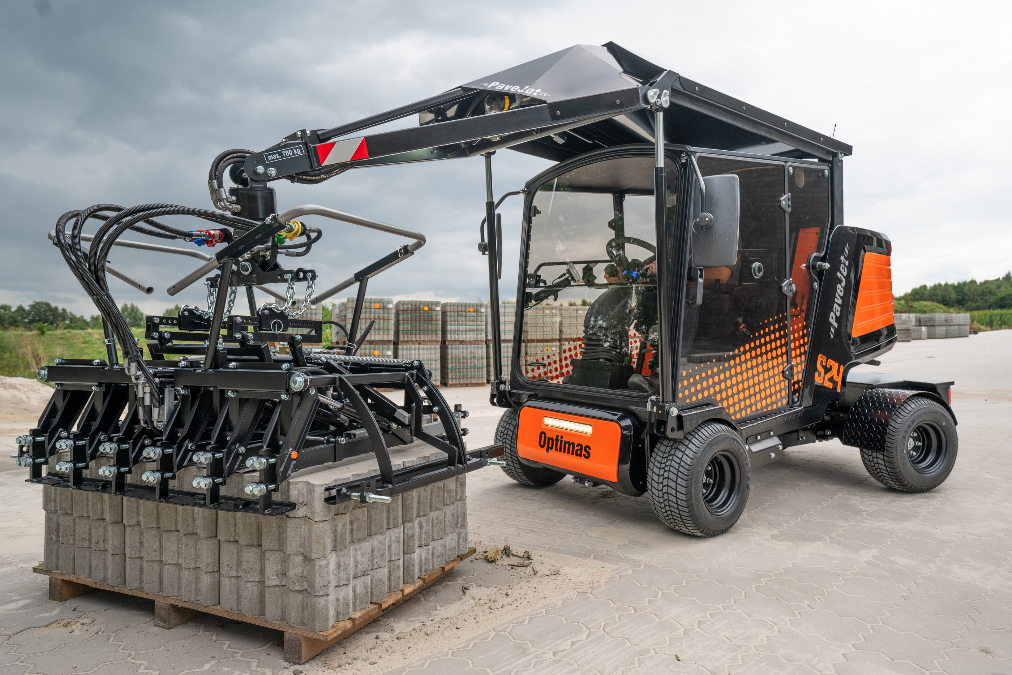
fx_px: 727
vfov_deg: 49.8
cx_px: 528
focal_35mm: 26
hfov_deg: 69.6
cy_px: 336
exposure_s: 1/500
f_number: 5
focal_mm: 24
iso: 200
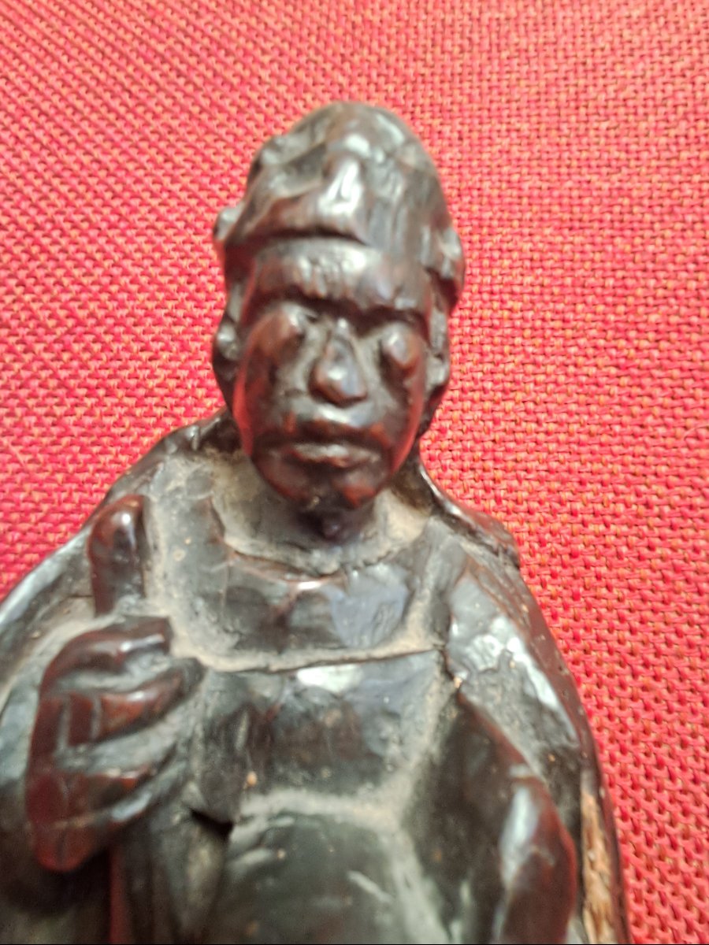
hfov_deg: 78.1
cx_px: 354
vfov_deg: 94.5
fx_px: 437
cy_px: 472
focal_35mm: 16
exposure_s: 1/24
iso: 250
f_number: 2.2
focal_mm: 1.64
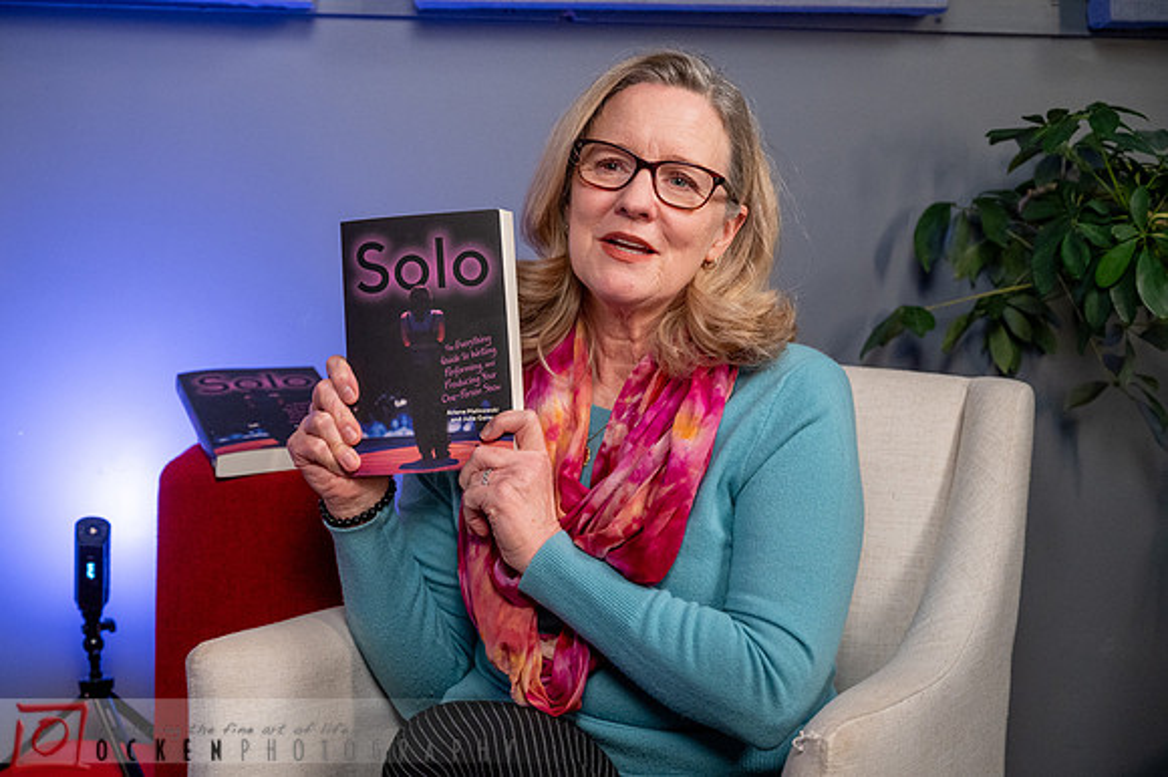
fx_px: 2166
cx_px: 549
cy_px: 380
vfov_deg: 20.3
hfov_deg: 30.2
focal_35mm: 67
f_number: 4
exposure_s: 1/100
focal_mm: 63
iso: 2500
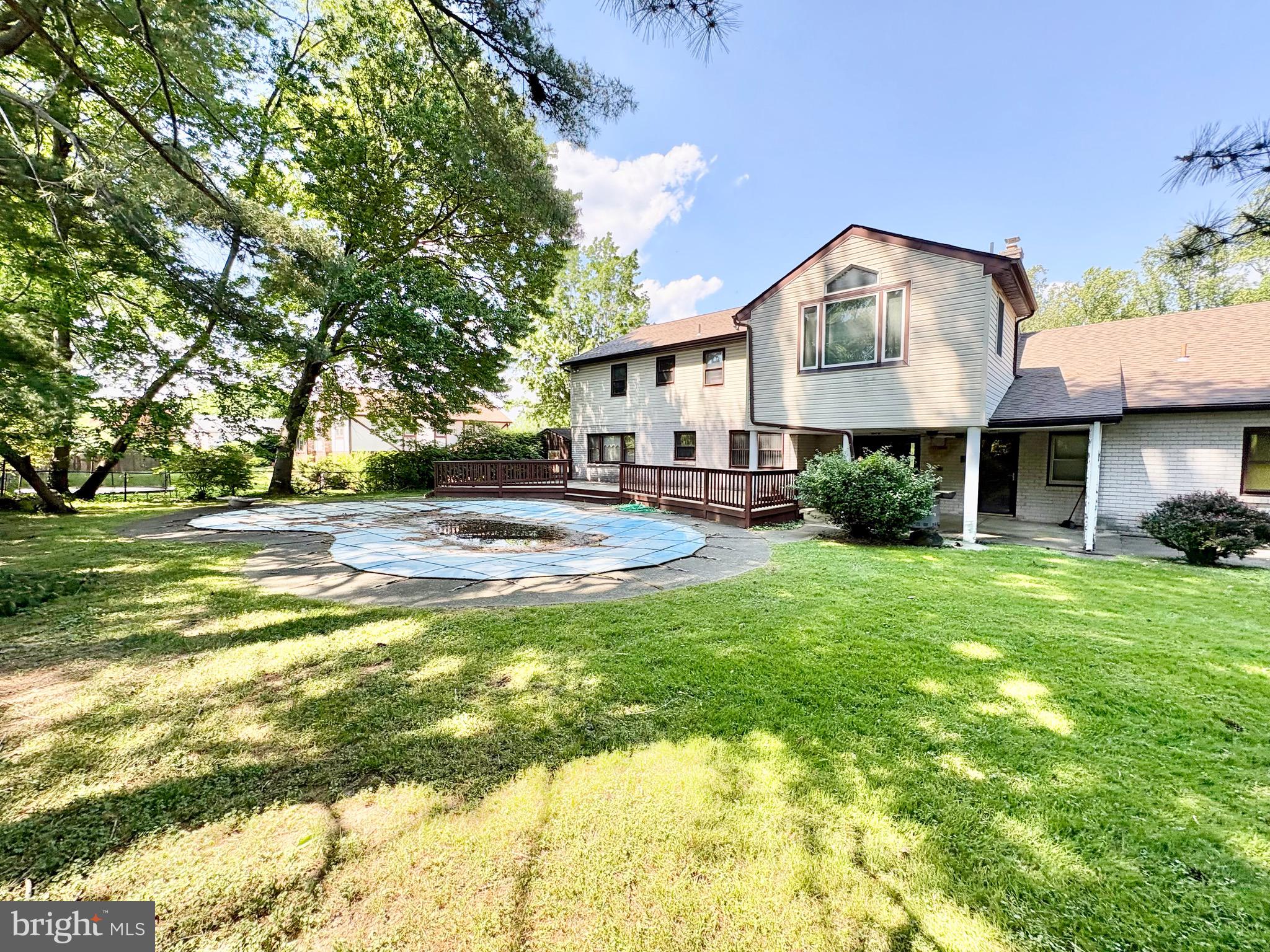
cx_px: 635
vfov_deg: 85.7
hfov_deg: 102.1
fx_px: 514
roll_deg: -0.1
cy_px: 476
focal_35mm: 14
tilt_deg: -2.4
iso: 64
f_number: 2.2
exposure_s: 1/394
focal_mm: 2.22
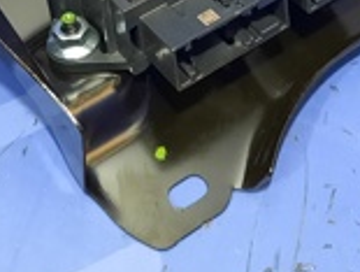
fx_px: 1074
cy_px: -109
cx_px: 158
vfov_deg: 13.7
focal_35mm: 103
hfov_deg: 19.0
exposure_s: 1/25
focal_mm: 4.6
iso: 400
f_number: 2
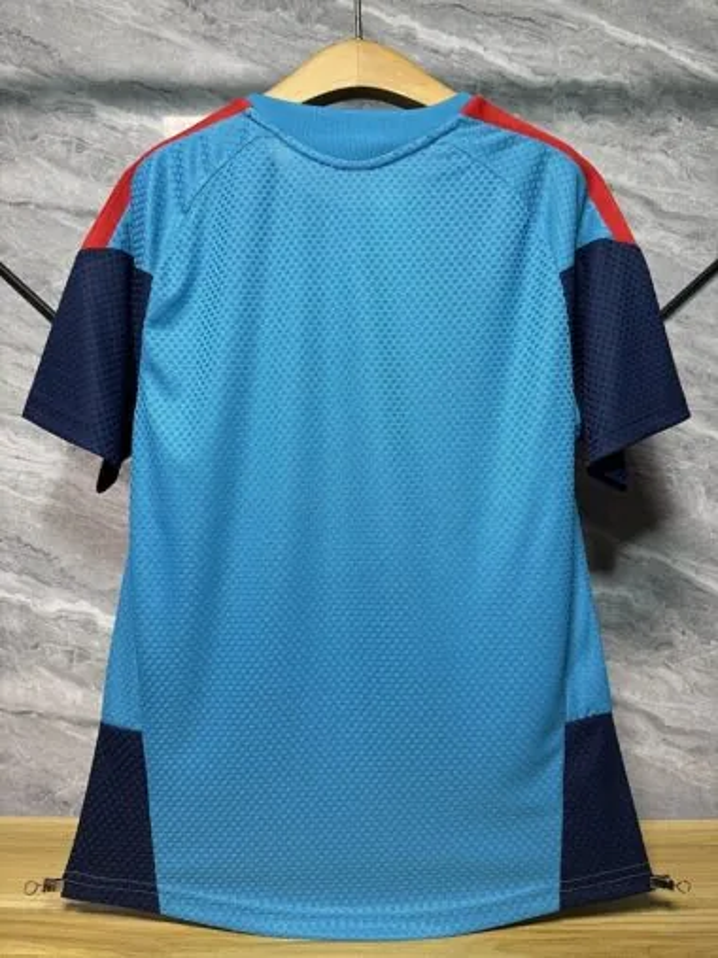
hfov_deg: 56.8
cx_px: 359
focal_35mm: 24
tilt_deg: +0.3
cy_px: 479
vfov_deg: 71.6
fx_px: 664
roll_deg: +0.0
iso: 125
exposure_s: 1/50
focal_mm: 6.76
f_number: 1.78
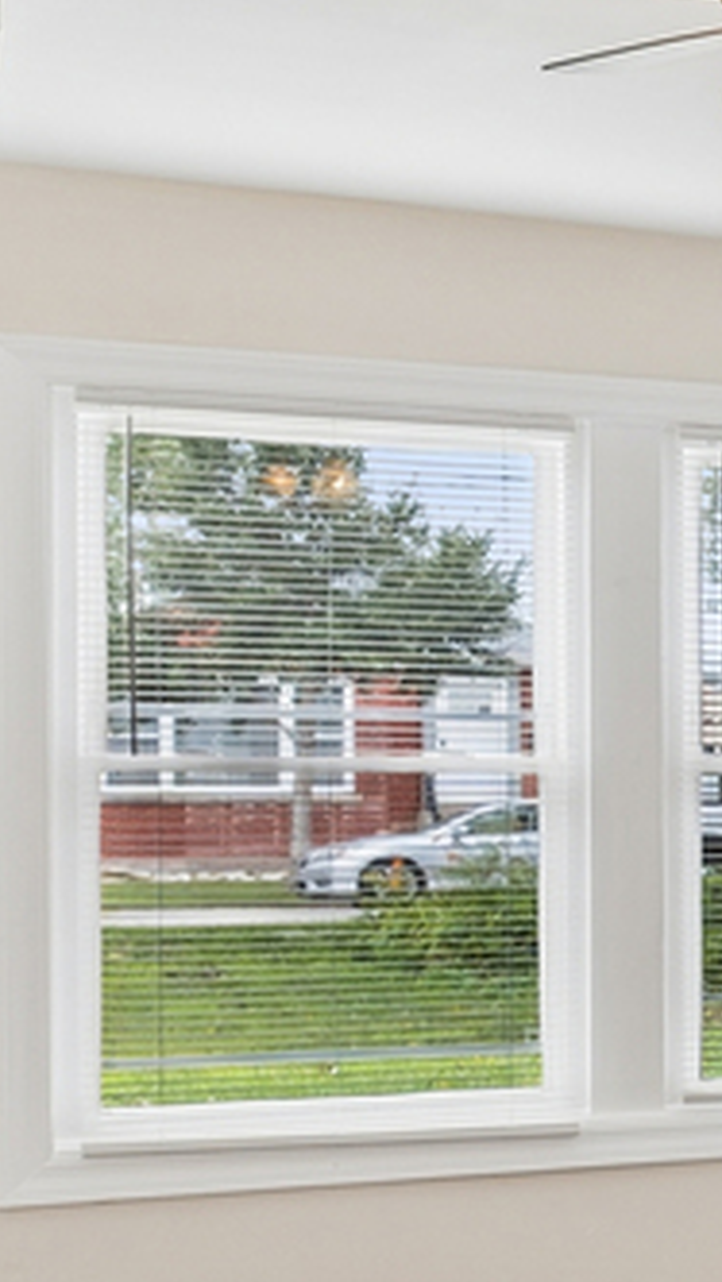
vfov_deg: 23.1
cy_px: 799
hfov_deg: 9.1
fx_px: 3128
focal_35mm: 92
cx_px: 2475
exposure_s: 1/5
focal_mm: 18
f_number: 8
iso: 100
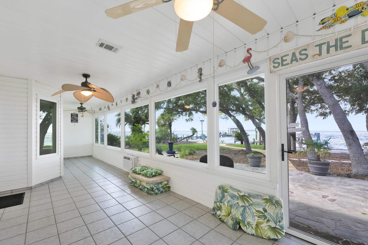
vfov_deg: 77.3
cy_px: 129
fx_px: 153
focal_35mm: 15
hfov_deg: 100.3
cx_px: 174
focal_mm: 14
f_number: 11
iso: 400
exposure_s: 1/15
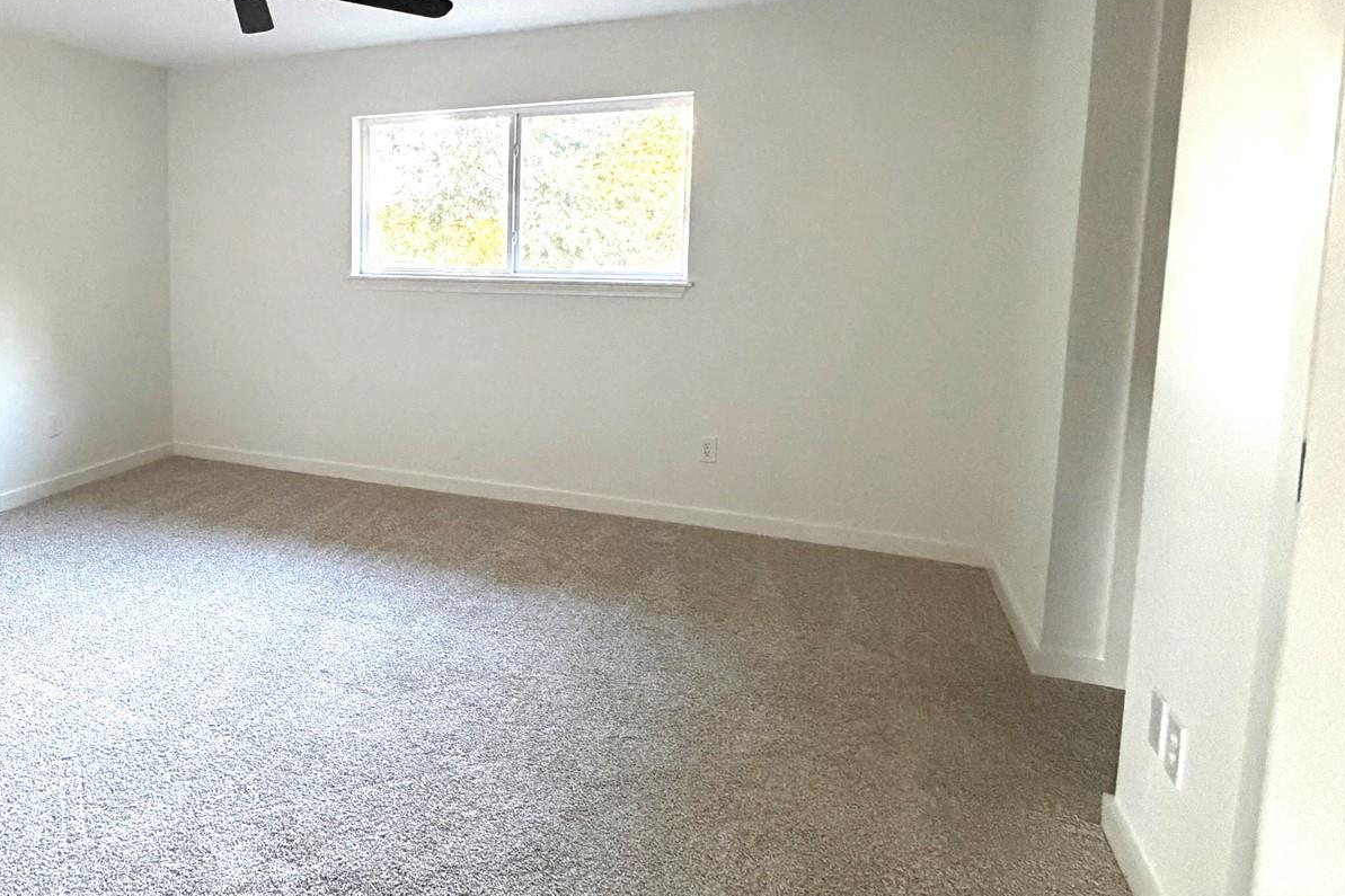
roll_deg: -0.2
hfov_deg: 67.6
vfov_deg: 50.7
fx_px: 934
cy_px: 327
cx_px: 359
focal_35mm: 25
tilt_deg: -6.6
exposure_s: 1/60
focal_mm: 2.22
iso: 800
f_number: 2.2
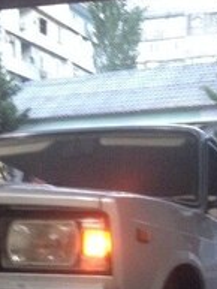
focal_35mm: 90
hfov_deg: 16.4
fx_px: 751
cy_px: 341
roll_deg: +0.6
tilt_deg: -9.1
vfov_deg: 20.4
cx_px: 120
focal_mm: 4.28
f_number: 2.4
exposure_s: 1/15
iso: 400
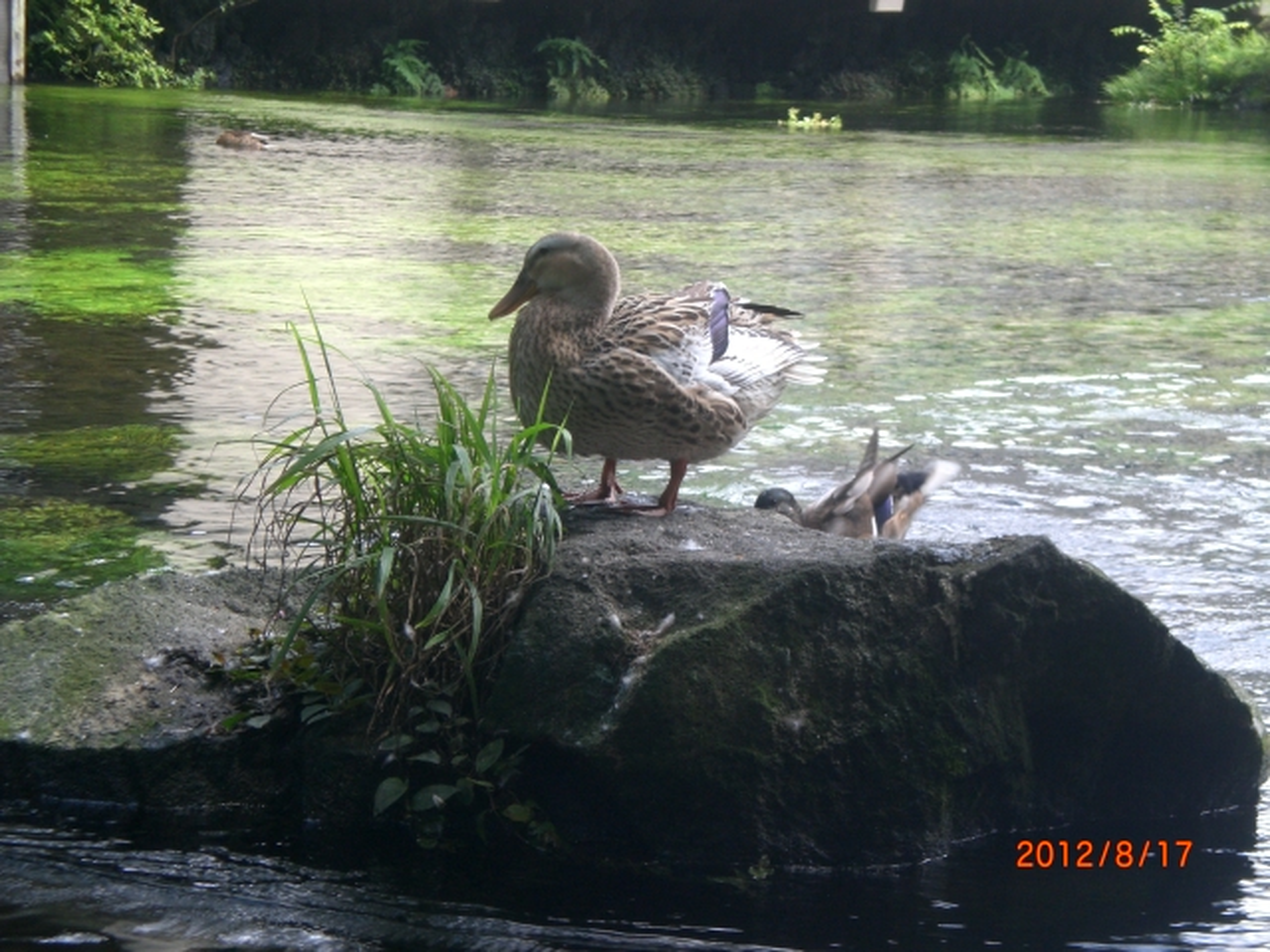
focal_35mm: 100
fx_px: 3669
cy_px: 476
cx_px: 635
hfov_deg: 19.6
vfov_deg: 14.8
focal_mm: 16.51
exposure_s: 1/80
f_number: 5.4
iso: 100
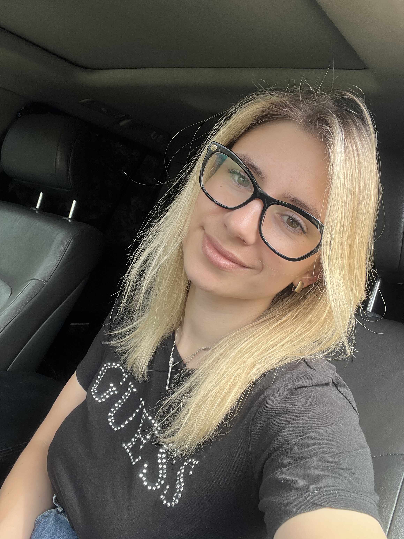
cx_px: 202
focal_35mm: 30
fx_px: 467
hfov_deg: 46.8
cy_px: 270
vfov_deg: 60.0
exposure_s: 1/123
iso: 25
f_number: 2.2
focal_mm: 2.71
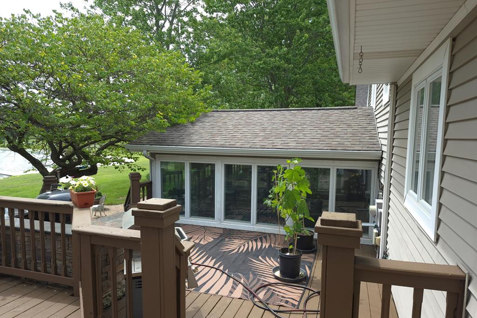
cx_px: 238
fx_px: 318
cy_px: 174
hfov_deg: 73.8
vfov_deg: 53.0
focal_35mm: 24
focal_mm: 5.4
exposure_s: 1/506
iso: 50
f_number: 1.8
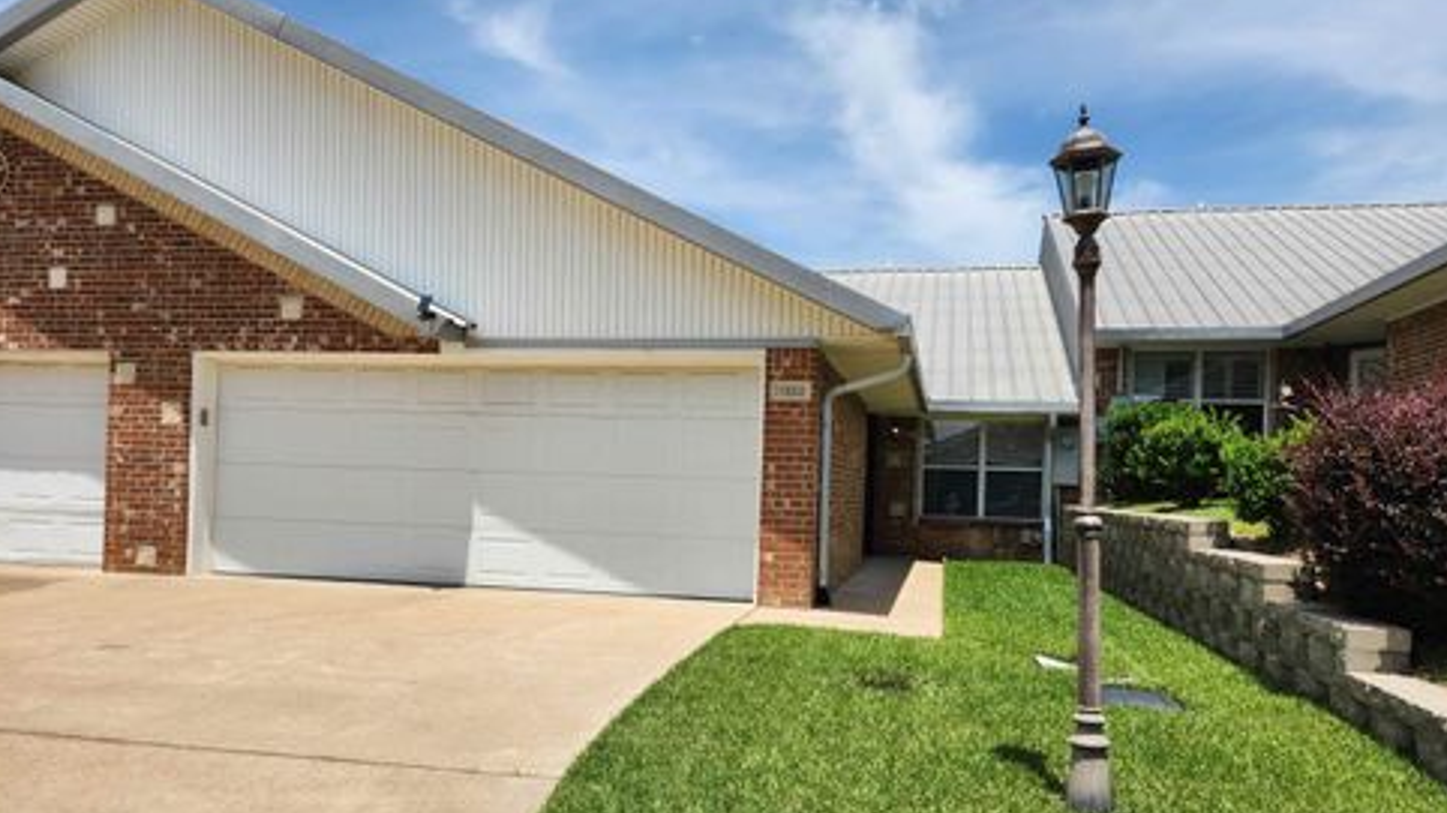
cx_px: 736
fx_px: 997
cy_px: 478
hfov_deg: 71.9
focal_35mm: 26
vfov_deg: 44.2
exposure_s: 1/2635
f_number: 1.8
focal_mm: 5.4
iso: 20
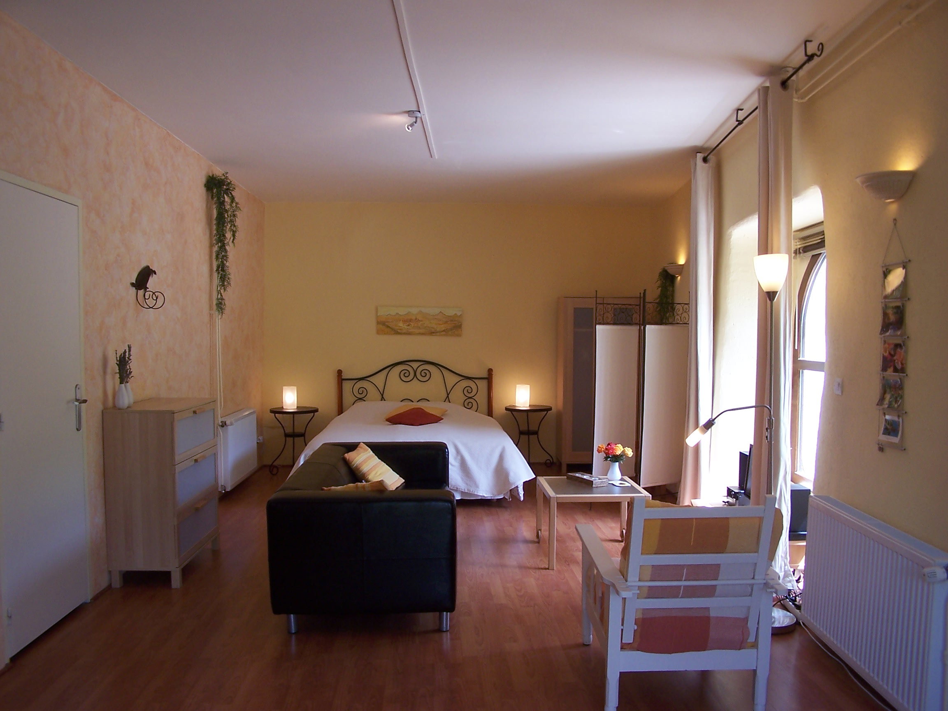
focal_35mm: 38
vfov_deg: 37.7
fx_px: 1041
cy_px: 356
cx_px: 474
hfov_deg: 49.0
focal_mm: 6.3
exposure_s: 1/30
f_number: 2.8
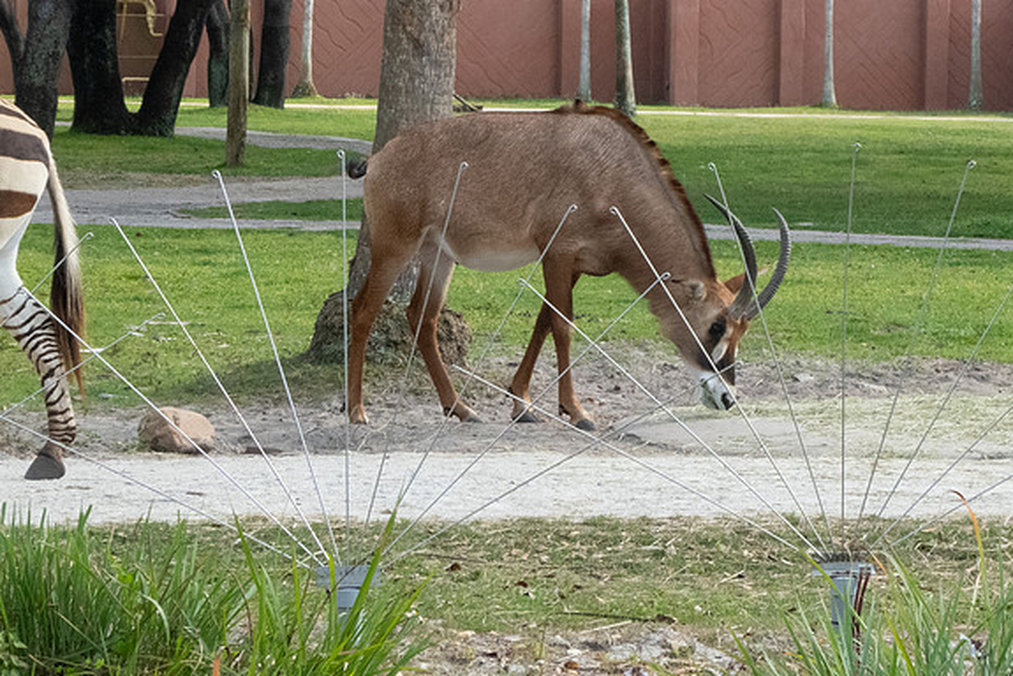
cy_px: 184
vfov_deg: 7.5
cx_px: 659
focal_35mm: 184
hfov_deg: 11.2
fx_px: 5180
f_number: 5.3
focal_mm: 24.2
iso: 200
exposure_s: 1/320
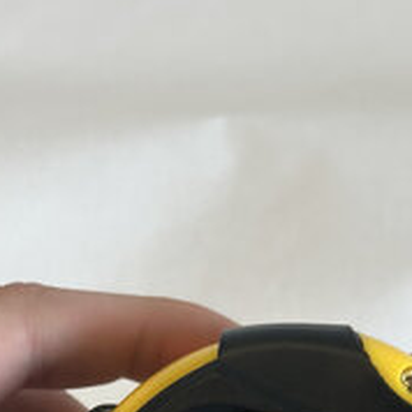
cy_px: 495
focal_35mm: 141
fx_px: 1899
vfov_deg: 12.1
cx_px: 282
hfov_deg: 12.4
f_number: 1.78
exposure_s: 1/120
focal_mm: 6.86
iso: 100
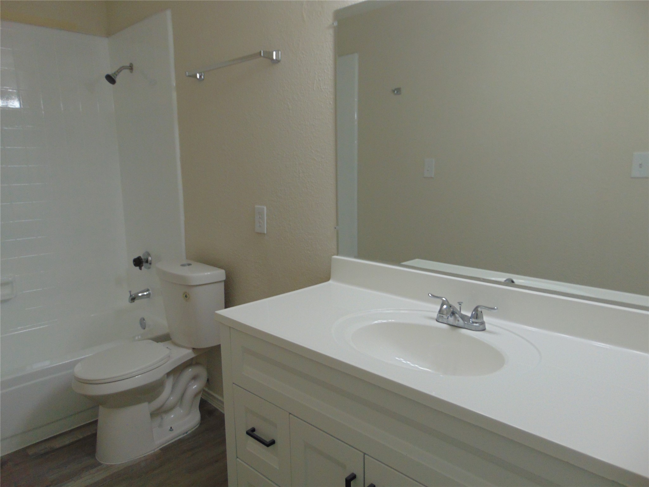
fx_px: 469
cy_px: 244
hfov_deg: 69.4
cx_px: 324
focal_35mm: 25
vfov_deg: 54.9
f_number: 3
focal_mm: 4.5
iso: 160
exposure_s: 1/50
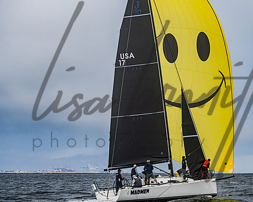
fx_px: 1040
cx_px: 176
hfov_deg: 13.8
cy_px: 93
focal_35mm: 139
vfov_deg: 11.1
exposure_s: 1/3200
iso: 400
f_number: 7.1
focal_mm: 100
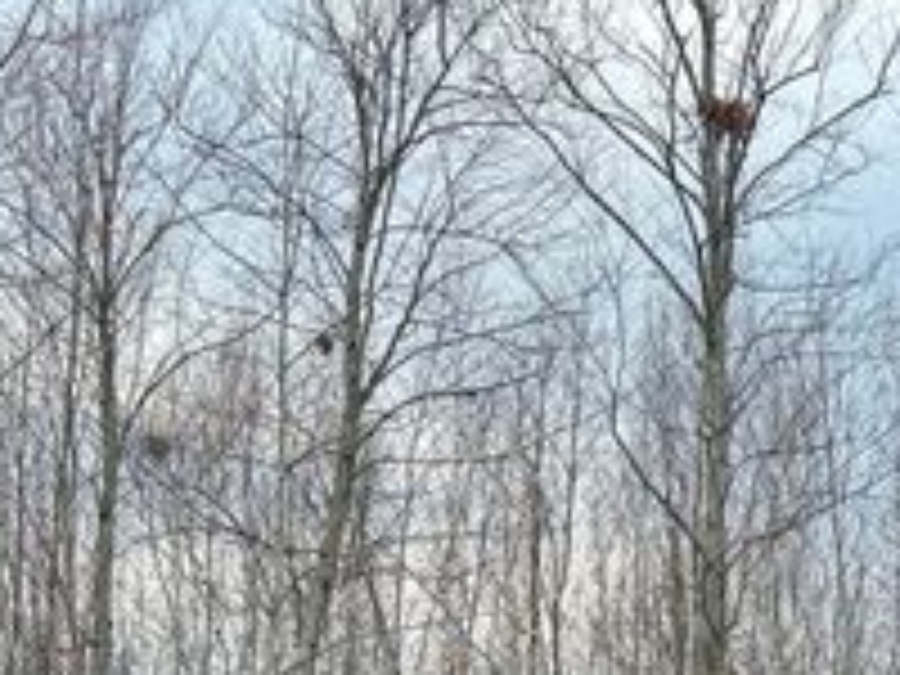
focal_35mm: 60
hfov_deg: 31.3
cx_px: 729
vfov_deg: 22.9
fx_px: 1560
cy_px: 749
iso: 100
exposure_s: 1/121
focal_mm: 6.86
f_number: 1.78
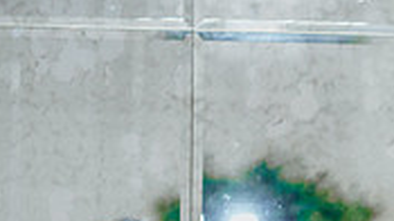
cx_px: 507
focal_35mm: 296
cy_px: 396
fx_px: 3089
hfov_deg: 7.2
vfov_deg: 4.1
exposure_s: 1/125
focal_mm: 85
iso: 2000
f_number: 2.8
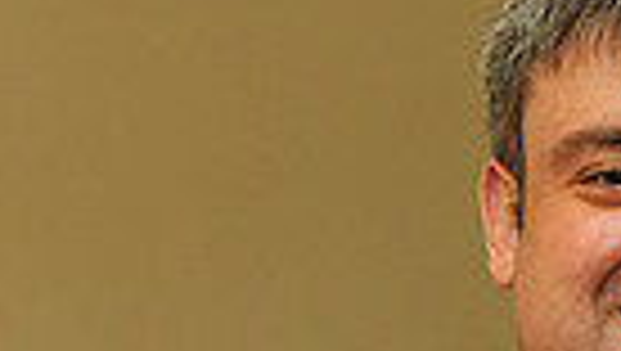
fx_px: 2819
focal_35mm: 171
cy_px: 631
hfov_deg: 12.4
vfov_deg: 6.9
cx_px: 688
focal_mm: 35
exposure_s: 1/160
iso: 1600
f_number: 4
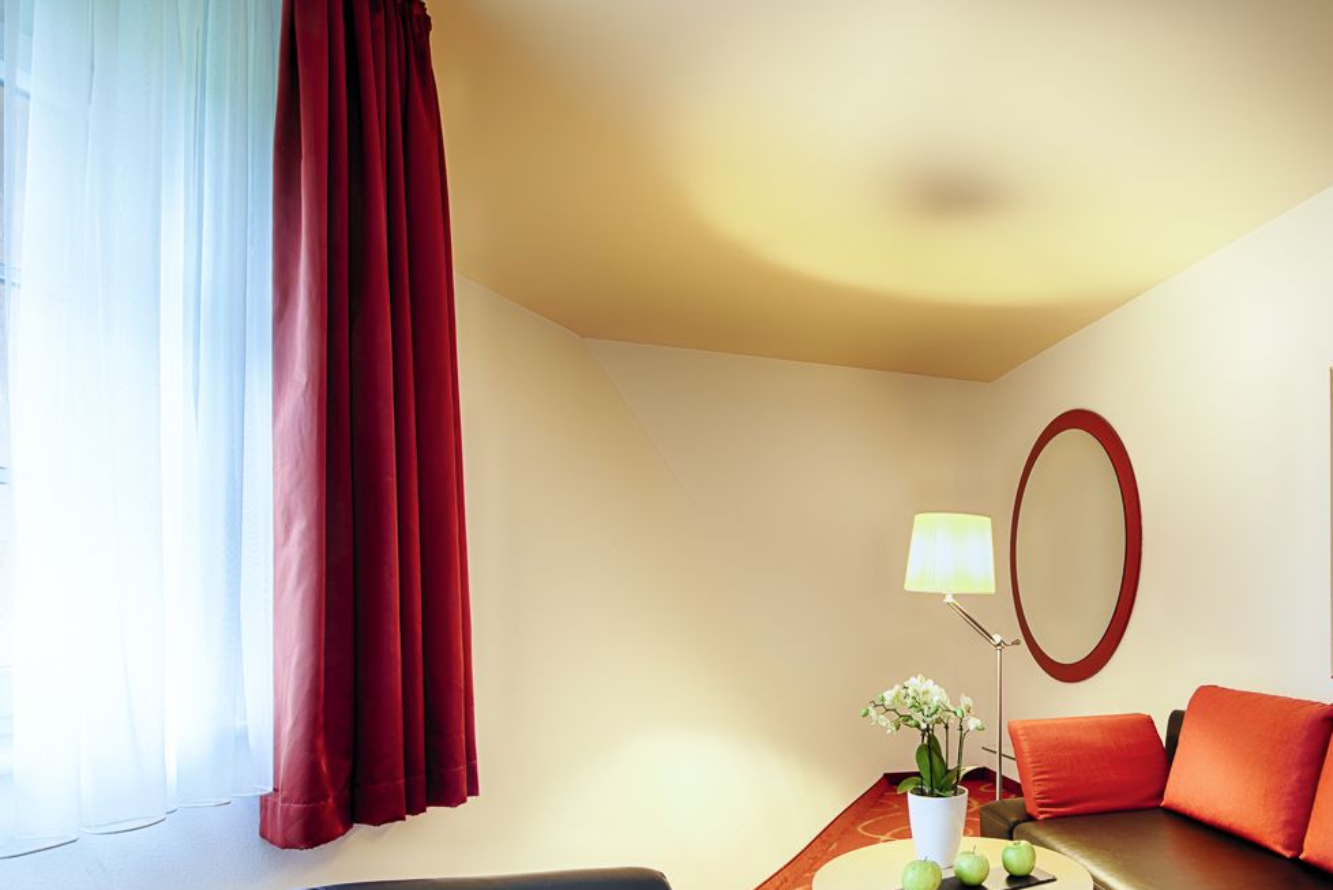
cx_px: 988
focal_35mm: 23
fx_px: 852
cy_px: 617
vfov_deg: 53.7
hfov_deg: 71.3
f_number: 8
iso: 100
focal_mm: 15
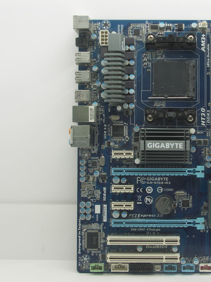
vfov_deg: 33.8
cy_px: 143
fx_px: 463
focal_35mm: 57
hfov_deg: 25.3
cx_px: 165
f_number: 5.6
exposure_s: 1/13
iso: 100
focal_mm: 10.9
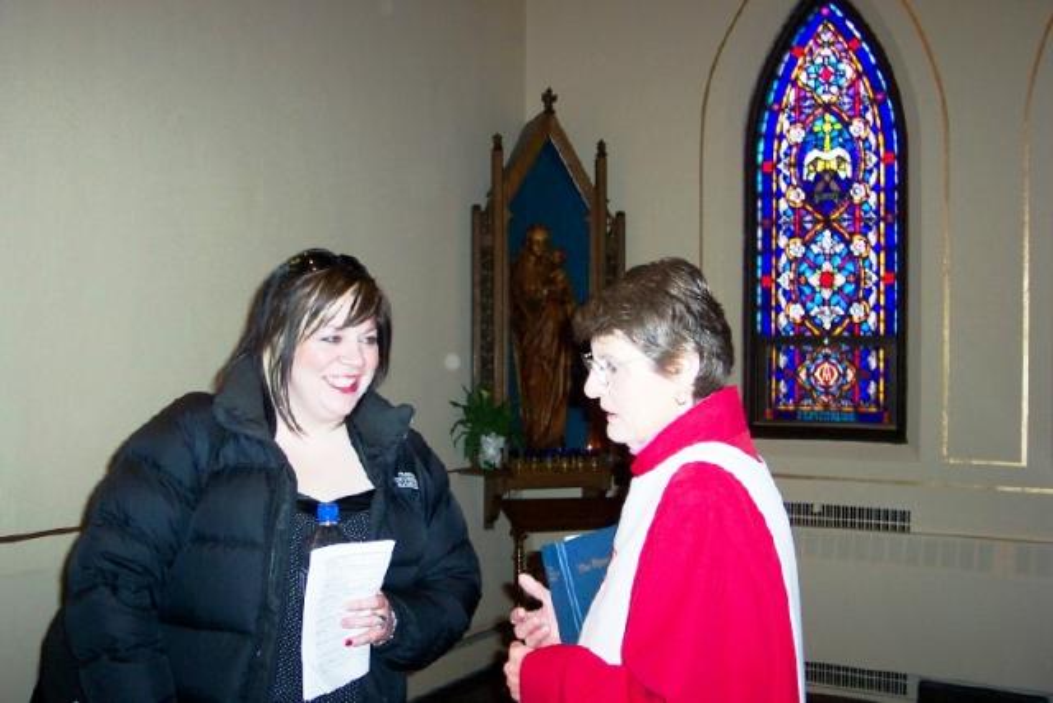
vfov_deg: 35.1
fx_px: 1112
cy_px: 352
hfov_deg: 50.7
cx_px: 526
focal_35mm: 38
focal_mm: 8
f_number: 2.8
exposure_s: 1/30
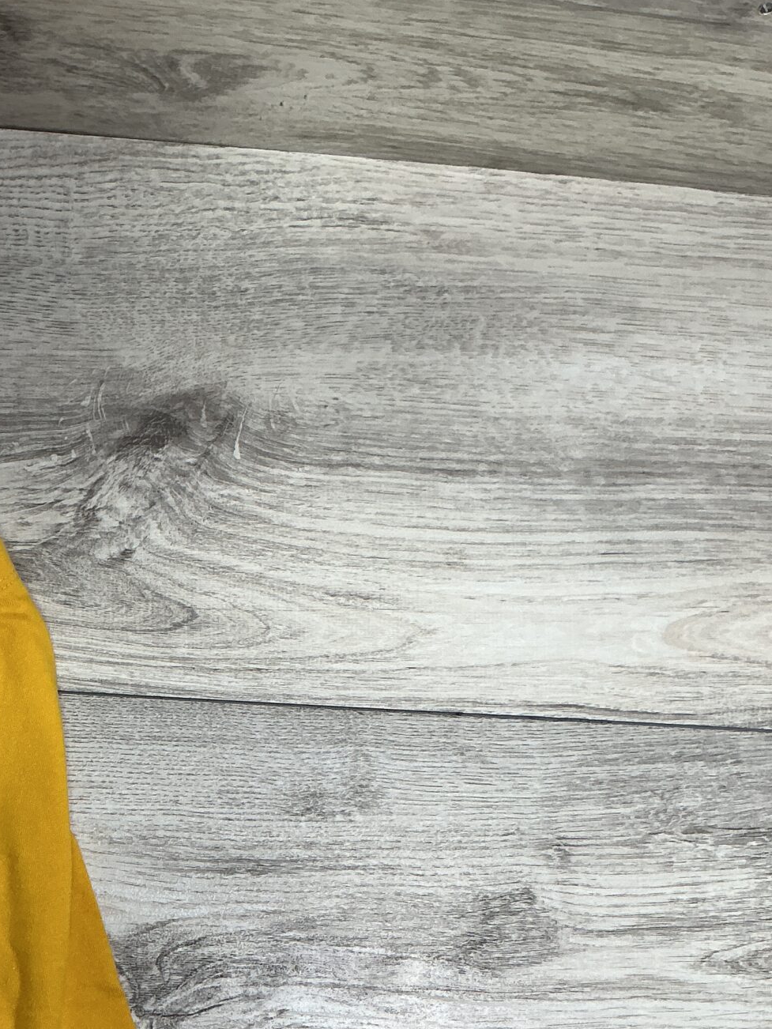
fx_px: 1694
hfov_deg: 24.7
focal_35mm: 57
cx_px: 43
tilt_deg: -83.7
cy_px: 890
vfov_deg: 32.4
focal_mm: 3
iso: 40
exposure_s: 1/50
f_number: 1.8
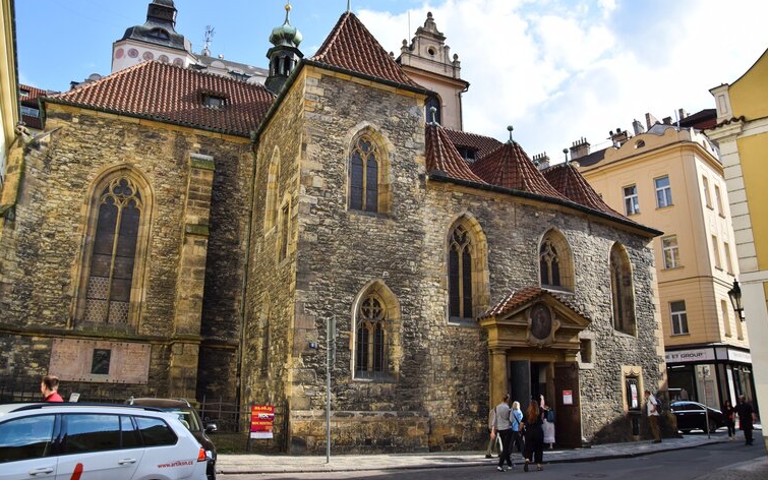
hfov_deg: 66.5
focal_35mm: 28
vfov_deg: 44.5
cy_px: 221
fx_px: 586
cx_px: 387
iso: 400
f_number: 6.3
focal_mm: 18
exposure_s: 1/1600
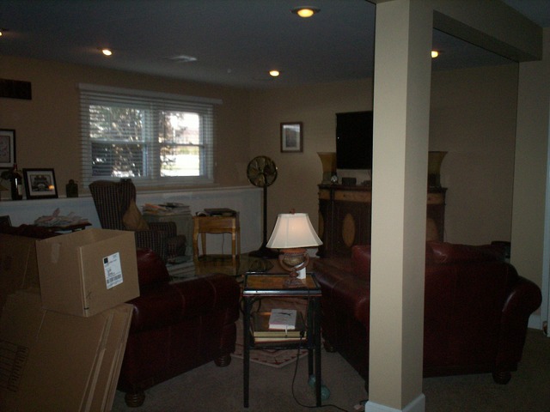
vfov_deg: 39.7
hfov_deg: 51.4
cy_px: 206
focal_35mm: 36
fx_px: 572
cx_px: 275
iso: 140
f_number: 4.5
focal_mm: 6
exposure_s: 1/60
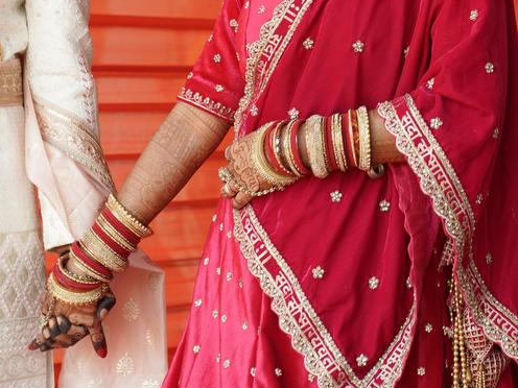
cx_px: 514
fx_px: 1826
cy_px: -234
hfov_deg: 15.8
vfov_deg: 11.5
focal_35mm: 122
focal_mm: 35
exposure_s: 1/250
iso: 125
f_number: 2.5
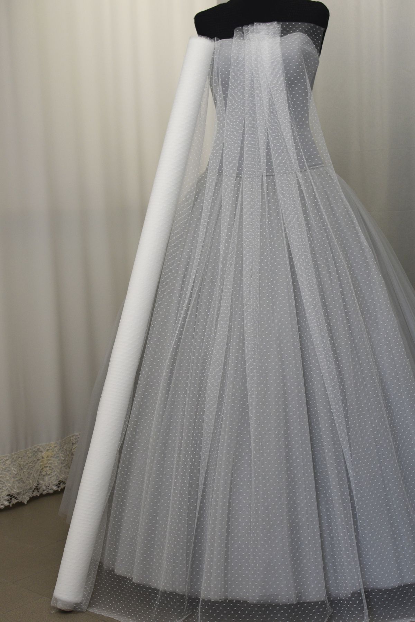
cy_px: 311
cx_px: 208
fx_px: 908
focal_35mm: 52
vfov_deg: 37.9
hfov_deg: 25.8
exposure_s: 1/100
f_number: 5
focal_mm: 35
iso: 400
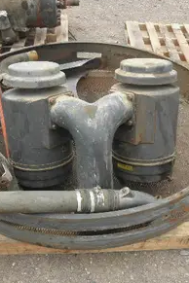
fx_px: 315
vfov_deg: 48.5
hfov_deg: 33.3
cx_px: 76
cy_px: 139
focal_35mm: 40
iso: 64
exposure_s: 1/125
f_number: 3
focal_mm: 5
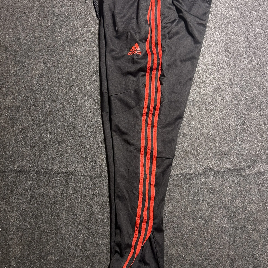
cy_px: 137
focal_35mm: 31
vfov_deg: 52.5
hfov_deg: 52.5
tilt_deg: -52.9
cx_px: 134
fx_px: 272
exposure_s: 1/50
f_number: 1.5
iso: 400
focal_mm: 5.7
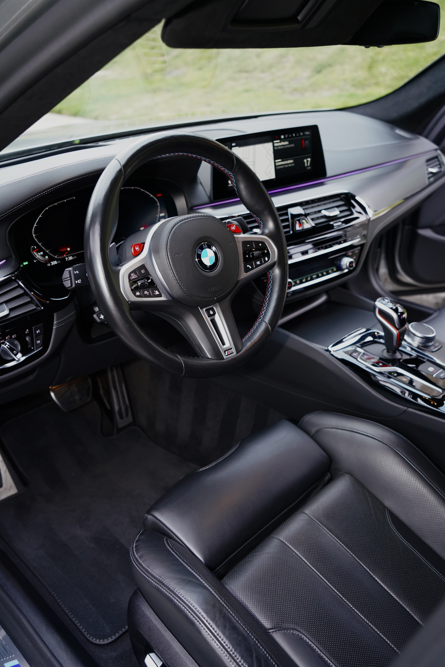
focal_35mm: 30
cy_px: 334
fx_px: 556
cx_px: 222
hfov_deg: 43.6
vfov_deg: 61.9
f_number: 4
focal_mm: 30
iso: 2500
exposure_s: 1/60
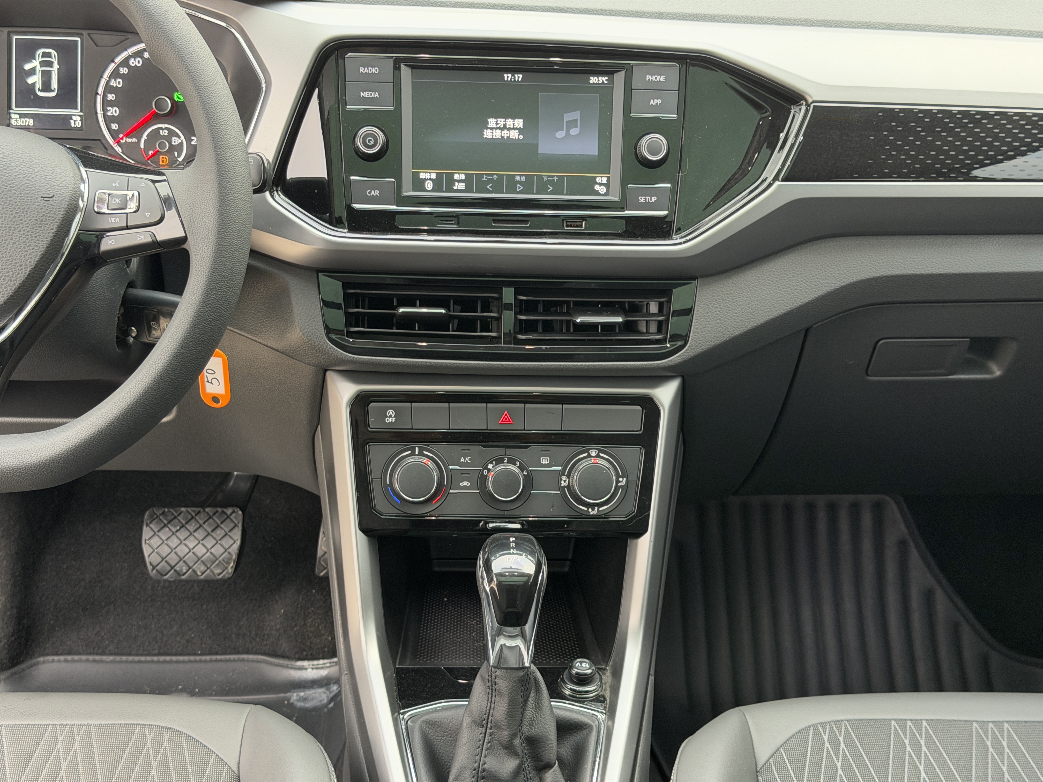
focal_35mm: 48
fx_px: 1446
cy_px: 391
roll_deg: -1.8
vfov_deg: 30.3
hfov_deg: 39.7
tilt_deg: -27.9
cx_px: 522
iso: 320
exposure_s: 1/40
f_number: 1.78
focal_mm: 6.76
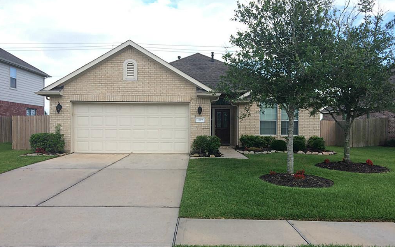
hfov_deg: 61.2
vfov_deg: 40.6
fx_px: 334
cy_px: 134
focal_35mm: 31
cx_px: 197
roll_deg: +0.1
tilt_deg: -0.8
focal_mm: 4.15
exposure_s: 1/684
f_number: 2.2
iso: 32
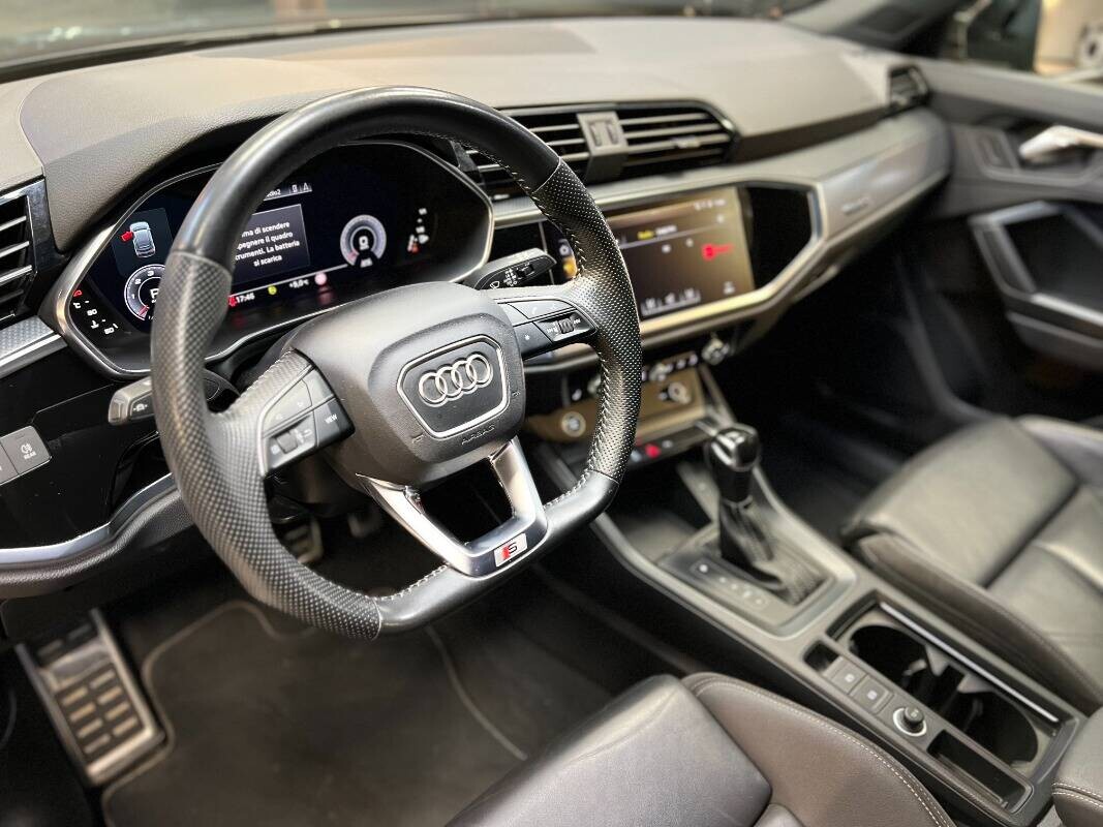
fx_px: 828
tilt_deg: -34.8
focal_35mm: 26
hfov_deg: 67.3
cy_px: 414
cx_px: 552
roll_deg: -4.2
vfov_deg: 53.1
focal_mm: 5.7
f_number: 1.5
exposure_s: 1/33
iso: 400
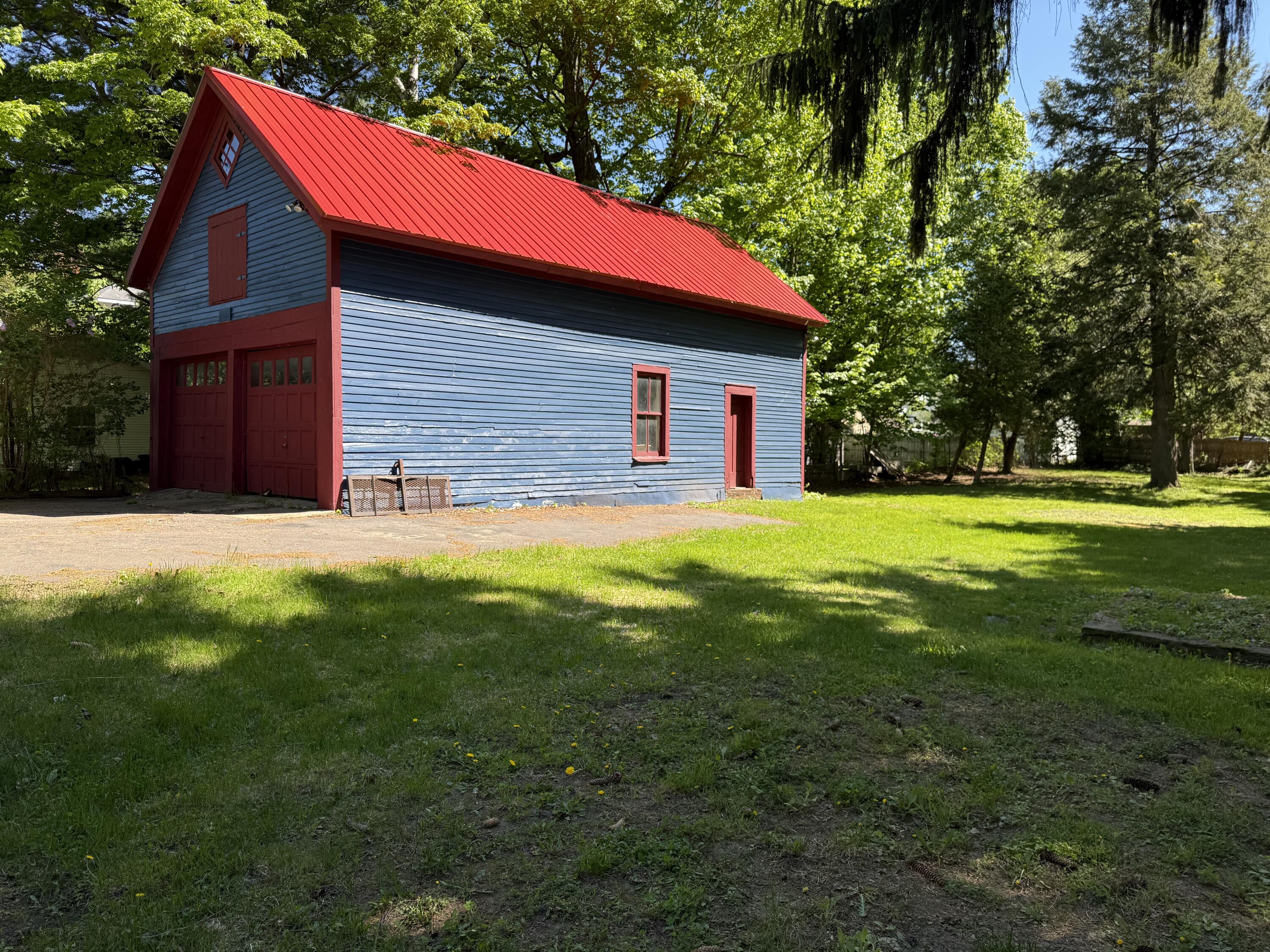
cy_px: 476
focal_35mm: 24
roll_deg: -0.9
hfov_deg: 71.6
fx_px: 881
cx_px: 635
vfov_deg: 56.8
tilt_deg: -0.9
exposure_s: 1/1106
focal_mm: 6.76
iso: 80
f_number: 1.78
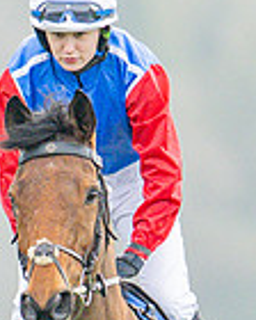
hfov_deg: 0.4
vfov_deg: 0.5
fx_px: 35951
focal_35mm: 3796
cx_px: -23
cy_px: 265
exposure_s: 1/800
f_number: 4.5
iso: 1000
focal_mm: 400
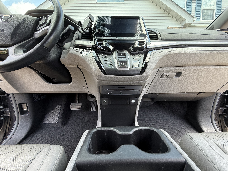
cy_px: 86
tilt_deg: -4.9
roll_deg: -0.9
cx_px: 114
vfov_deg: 85.7
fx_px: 92
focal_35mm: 14
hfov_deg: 102.1
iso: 64
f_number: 2.2
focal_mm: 2.22
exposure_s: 1/99
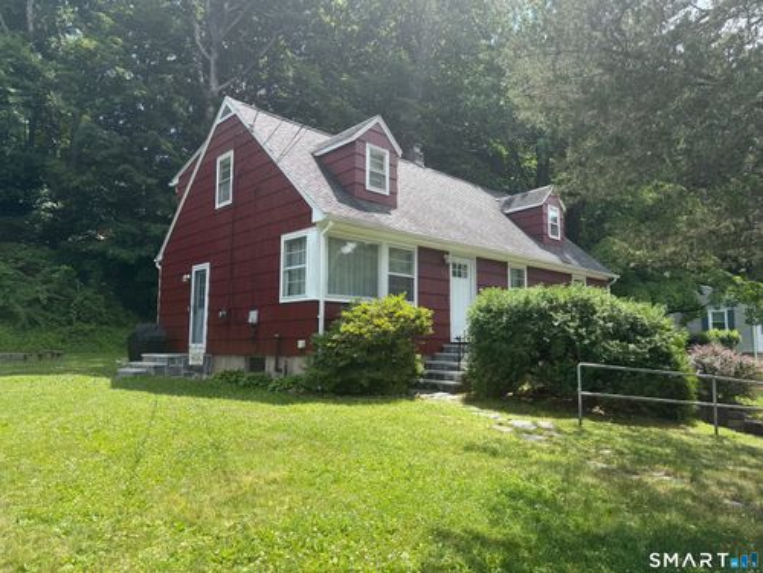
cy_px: 286
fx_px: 529
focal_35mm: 24
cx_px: 382
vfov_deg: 56.8
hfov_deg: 71.6
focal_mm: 6.76
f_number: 1.78
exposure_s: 1/1812
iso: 80
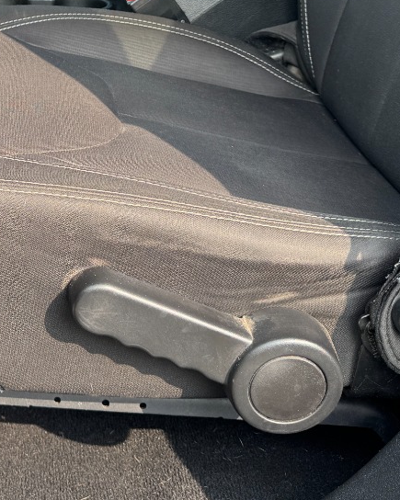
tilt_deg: -16.8
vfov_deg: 29.0
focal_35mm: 62
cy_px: 27
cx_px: -14
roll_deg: +3.2
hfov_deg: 23.4
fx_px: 918
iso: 80
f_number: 1.78
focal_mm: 6.76
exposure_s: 1/334
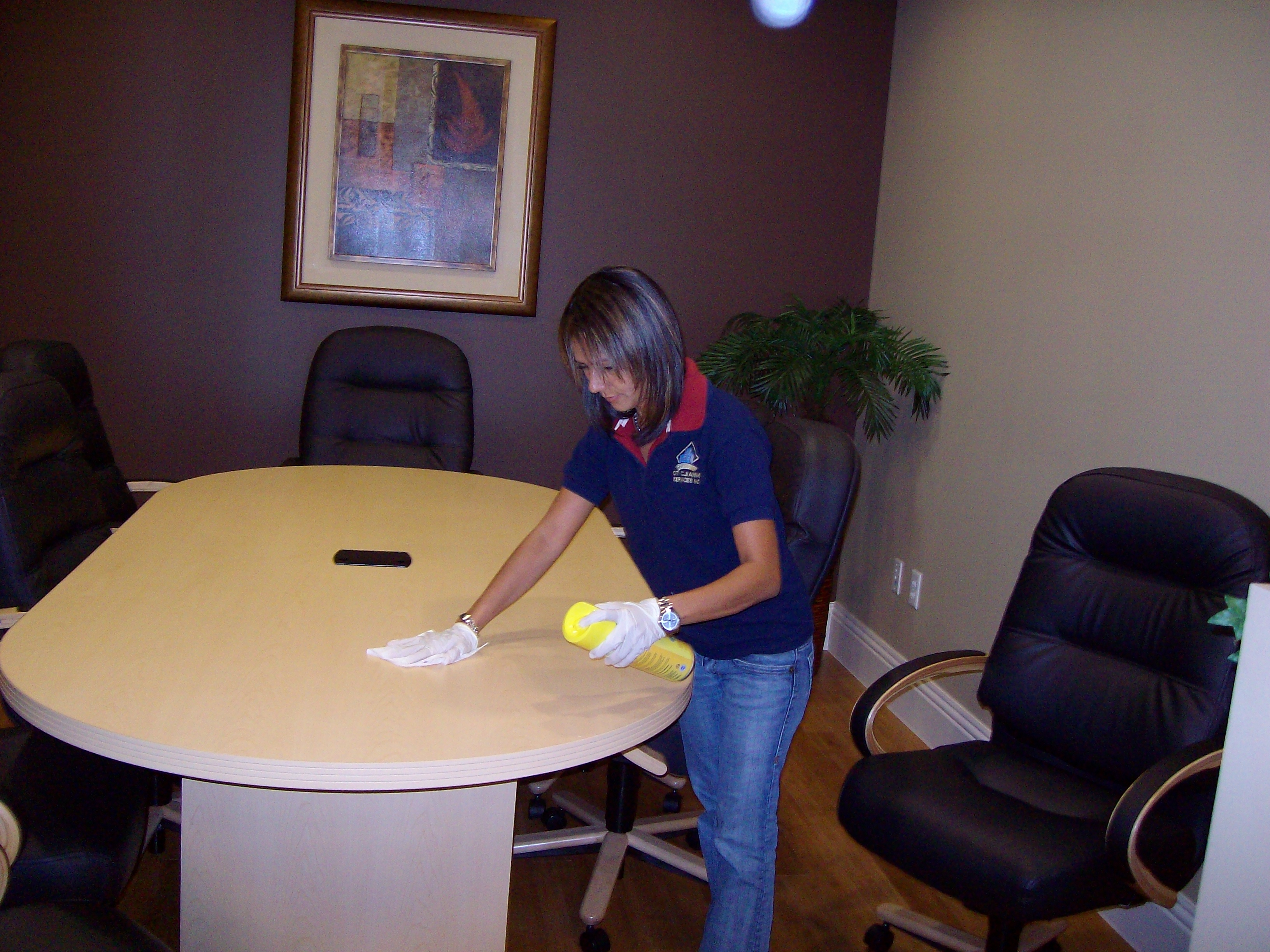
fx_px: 1284
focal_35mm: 35
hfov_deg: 52.6
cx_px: 635
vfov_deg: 40.7
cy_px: 476
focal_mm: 5.8
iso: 225
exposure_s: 1/40
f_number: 2.8
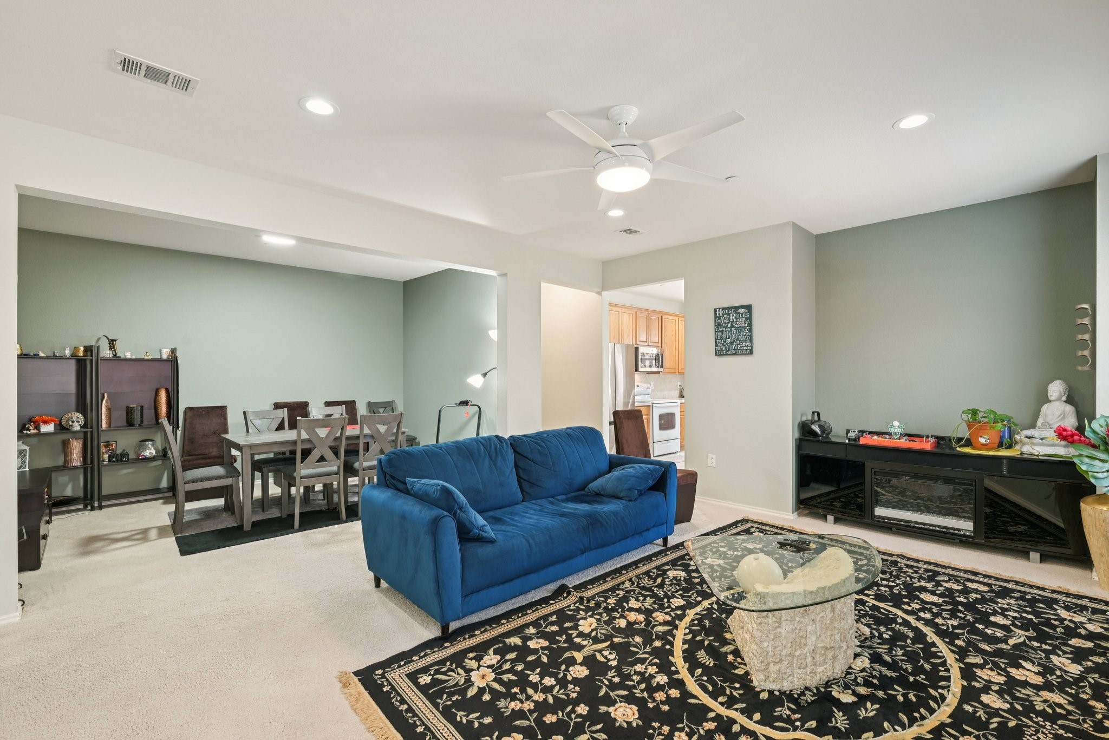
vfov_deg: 73.8
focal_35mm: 16
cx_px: 554
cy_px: 370
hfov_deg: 96.7
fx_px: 493
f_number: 8
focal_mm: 16
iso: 400
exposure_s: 1/5
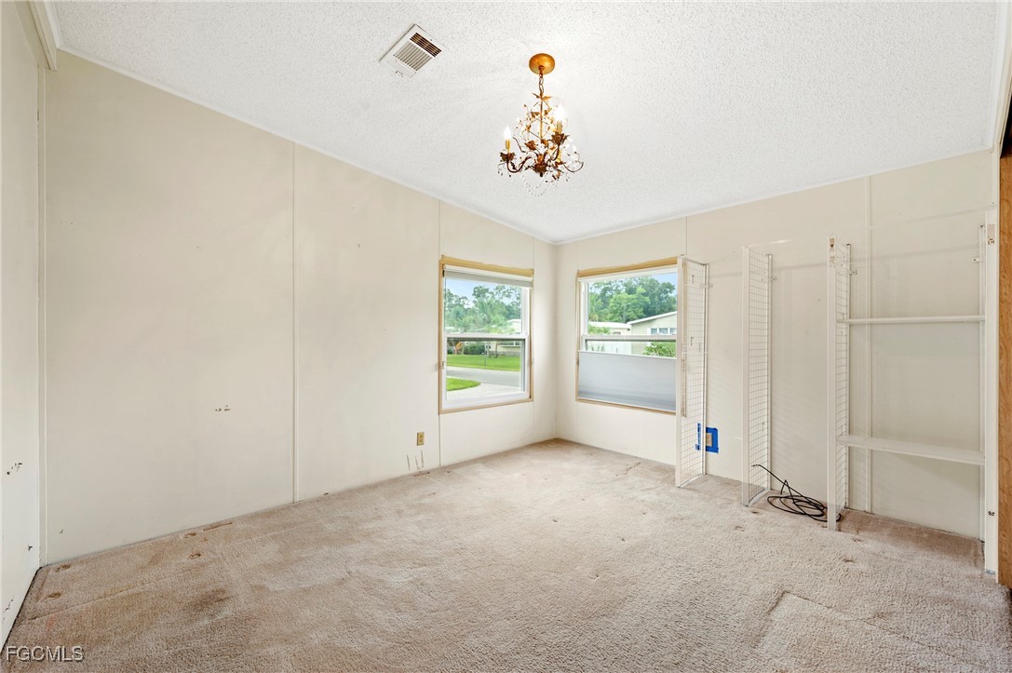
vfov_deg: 81.1
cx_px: 506
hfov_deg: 104.3
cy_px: 336
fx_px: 393
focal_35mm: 14
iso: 100
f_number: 8
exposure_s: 1/2.5
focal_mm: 14
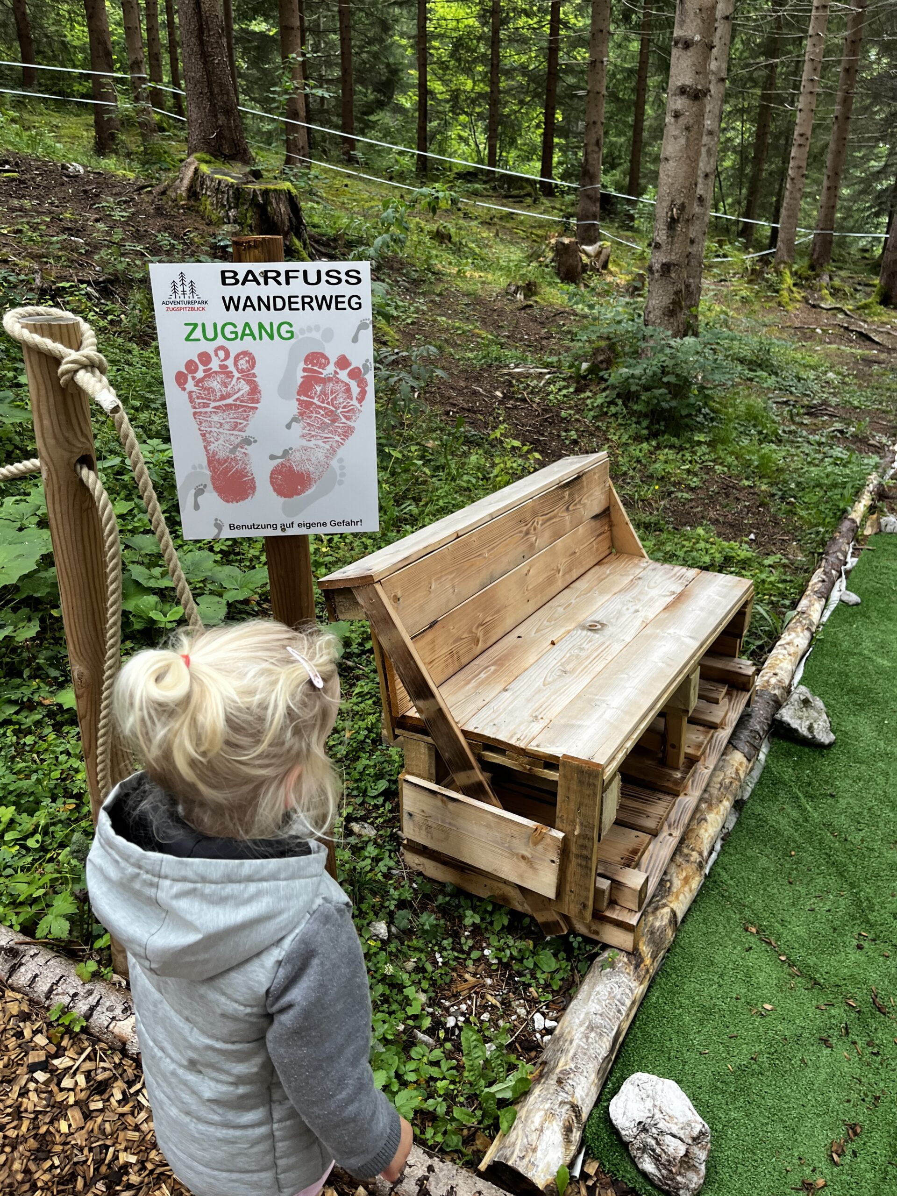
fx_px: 898
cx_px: 448
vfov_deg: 67.3
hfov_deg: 53.1
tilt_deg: -25.3
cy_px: 598
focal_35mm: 26
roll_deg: +3.4
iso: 80
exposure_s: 1/122
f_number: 1.6
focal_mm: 5.1
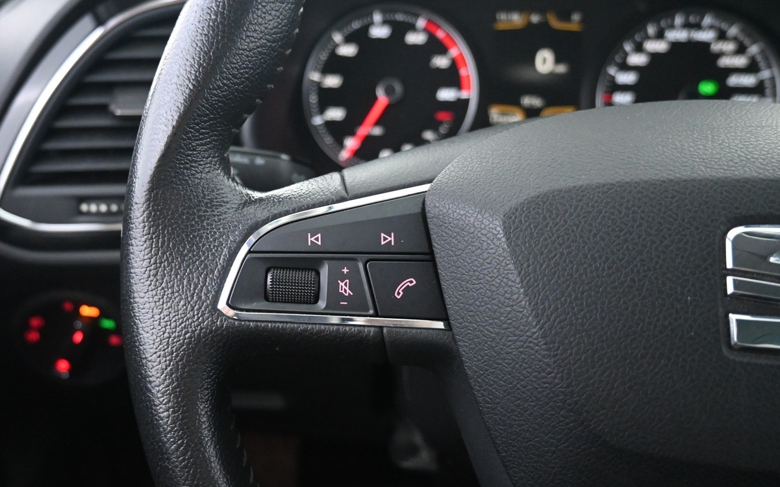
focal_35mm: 33
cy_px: 281
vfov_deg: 38.2
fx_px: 701
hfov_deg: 57.4
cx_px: 286
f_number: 3.5
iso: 4000
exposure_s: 1/40
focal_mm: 16
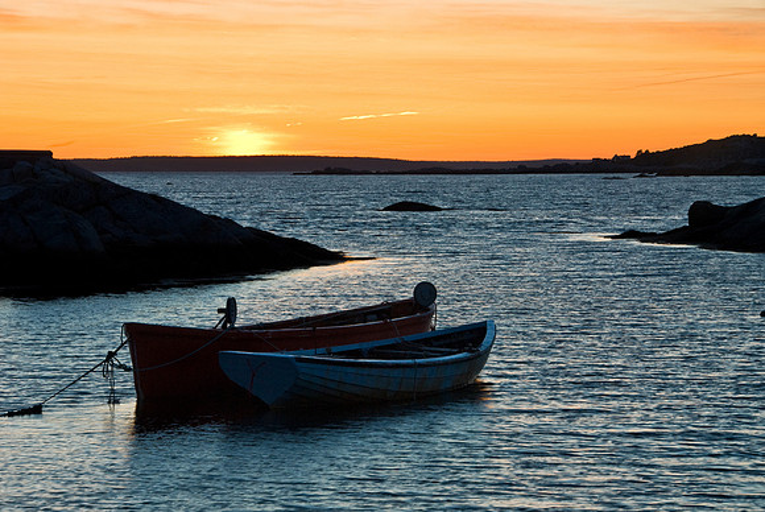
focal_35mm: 112
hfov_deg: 18.2
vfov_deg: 12.2
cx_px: 382
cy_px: 256
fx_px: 2393
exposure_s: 1/5
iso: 200
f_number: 18
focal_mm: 75
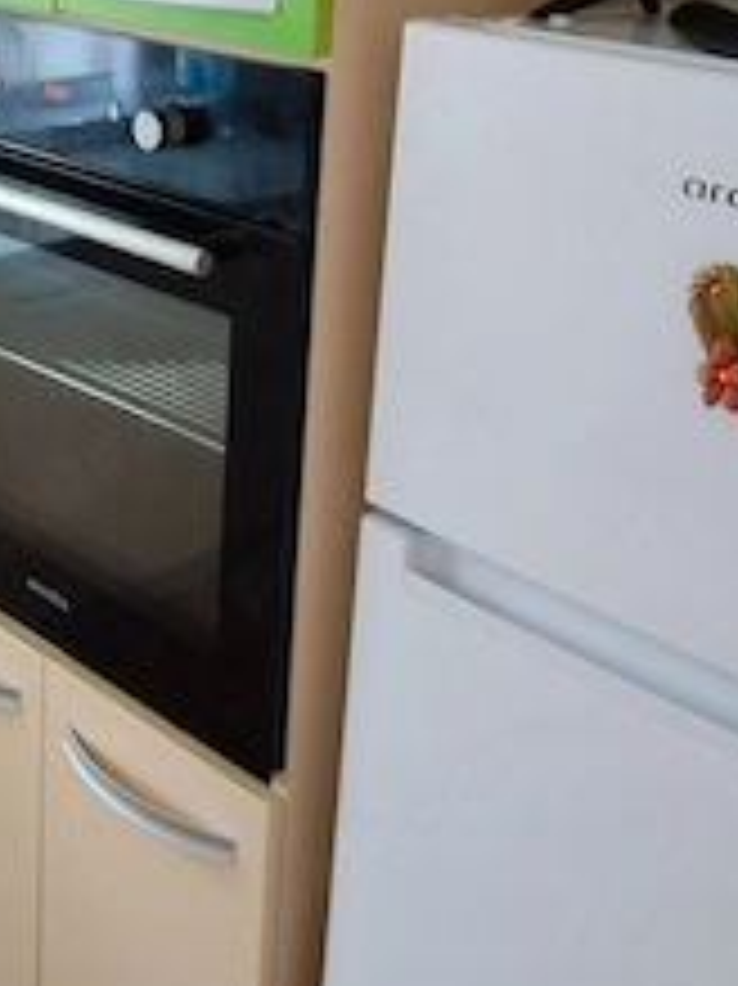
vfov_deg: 35.2
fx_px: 1508
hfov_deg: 27.2
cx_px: 216
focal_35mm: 53
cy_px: 225
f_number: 1.8
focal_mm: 4.22
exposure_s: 1/25
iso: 250
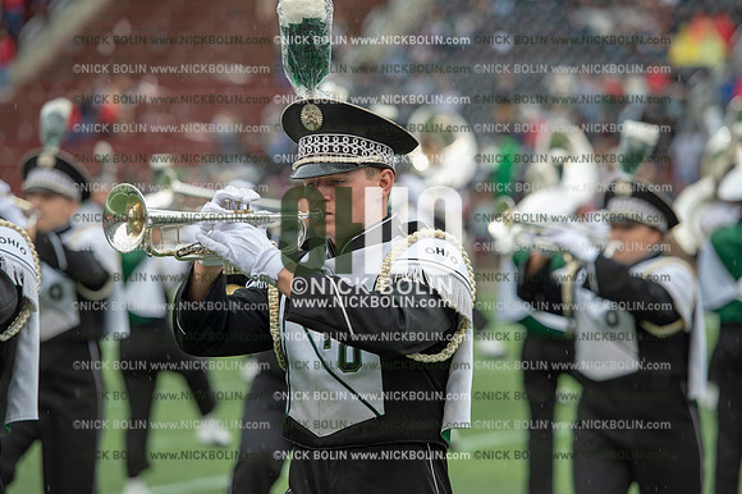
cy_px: 247
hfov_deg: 12.5
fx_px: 3399
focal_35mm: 165
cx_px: 371
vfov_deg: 8.3
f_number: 4
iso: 400
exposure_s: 1/500
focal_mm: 165
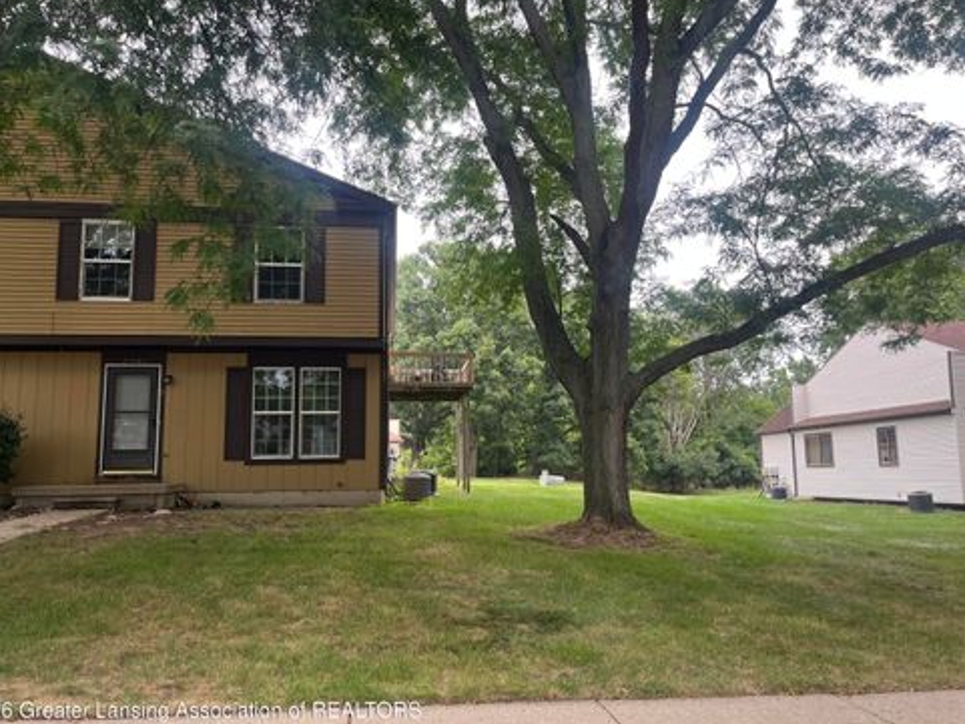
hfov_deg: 65.3
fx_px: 753
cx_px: 465
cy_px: 368
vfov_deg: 51.4
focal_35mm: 27
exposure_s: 1/362
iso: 50
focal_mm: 5.1
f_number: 1.6
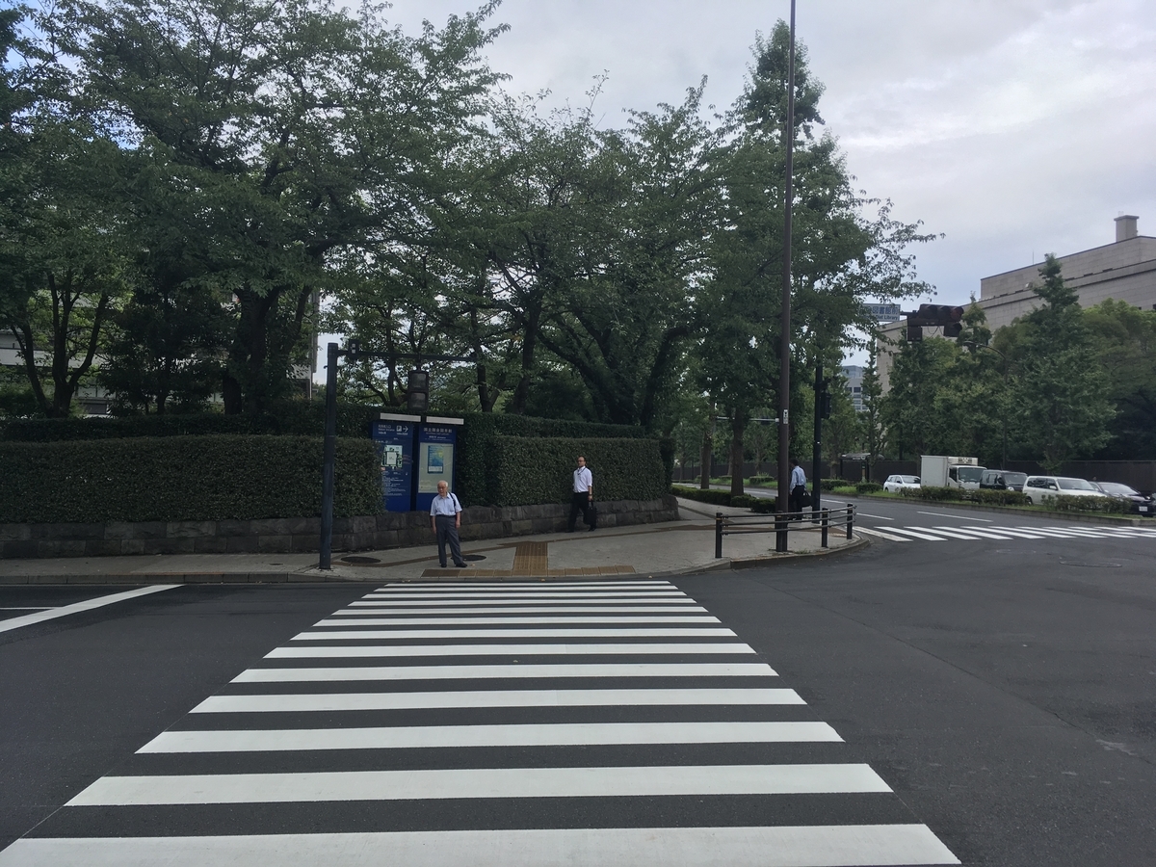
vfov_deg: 48.2
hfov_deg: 61.7
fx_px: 968
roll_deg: +0.1
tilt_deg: +0.4
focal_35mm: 29
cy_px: 434
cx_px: 578
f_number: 2.2
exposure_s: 1/864
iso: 25
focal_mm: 4.15
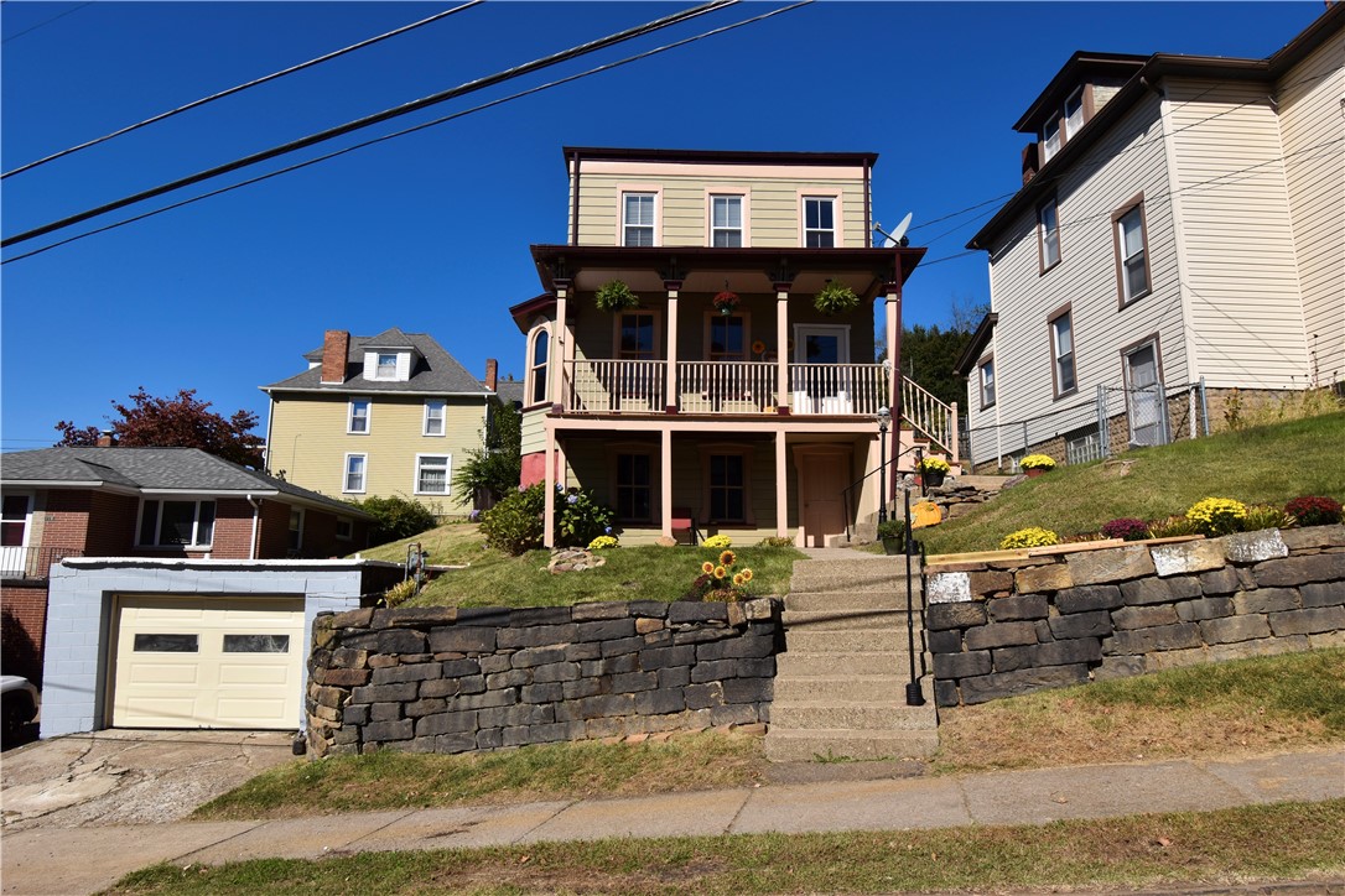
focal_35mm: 21
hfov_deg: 81.2
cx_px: 672
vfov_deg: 59.5
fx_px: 785
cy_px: 448
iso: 200
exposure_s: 1/500
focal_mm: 14
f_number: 11
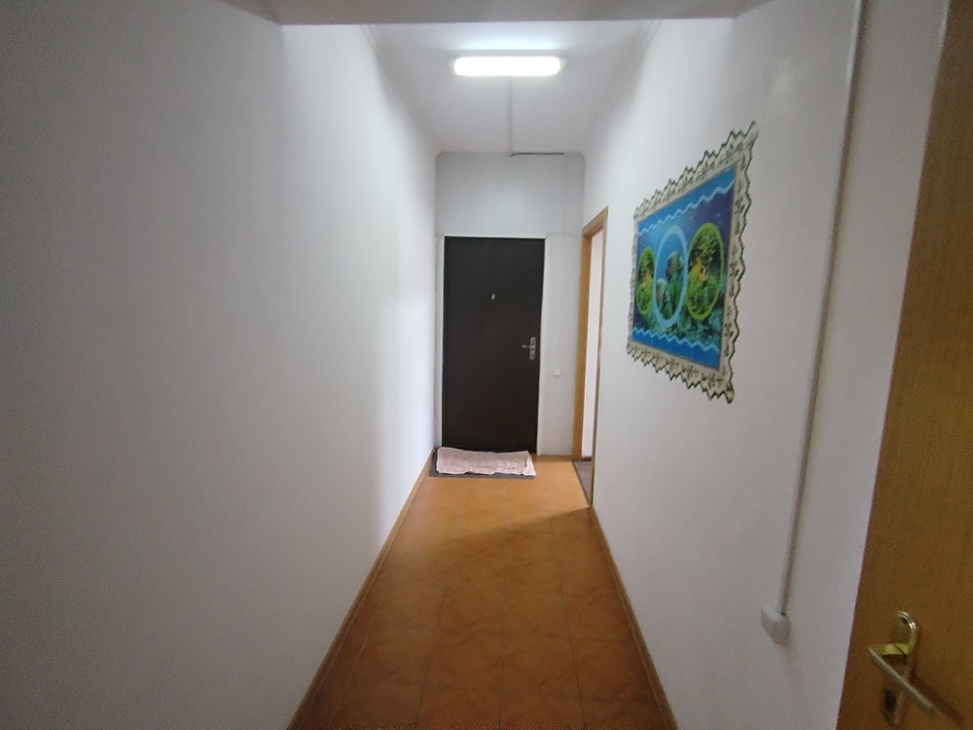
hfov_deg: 94.5
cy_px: 365
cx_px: 486
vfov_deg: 78.1
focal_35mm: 16
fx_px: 450
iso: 811
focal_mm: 1.42
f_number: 2.2
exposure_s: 1/16.7
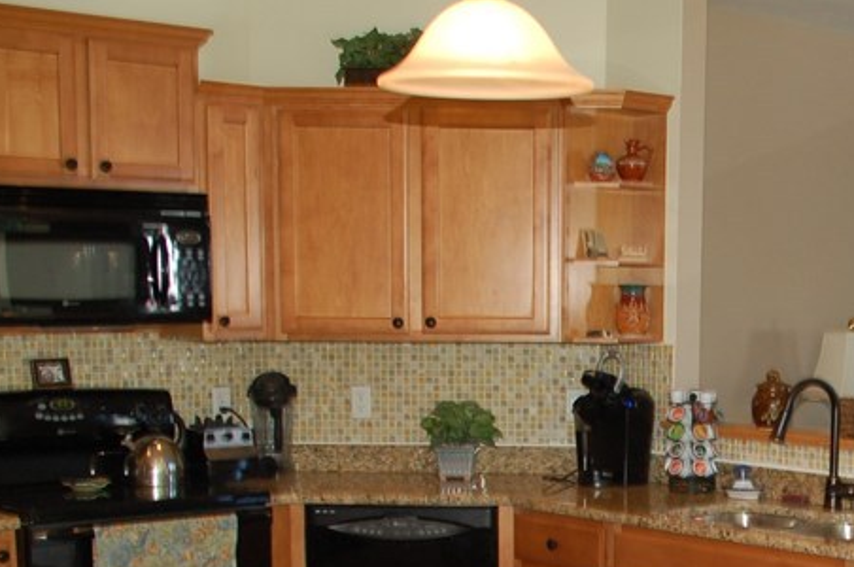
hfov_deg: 29.7
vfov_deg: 20.2
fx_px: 1540
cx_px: 772
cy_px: 576
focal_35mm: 65
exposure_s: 1/60
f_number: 3.5
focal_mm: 18
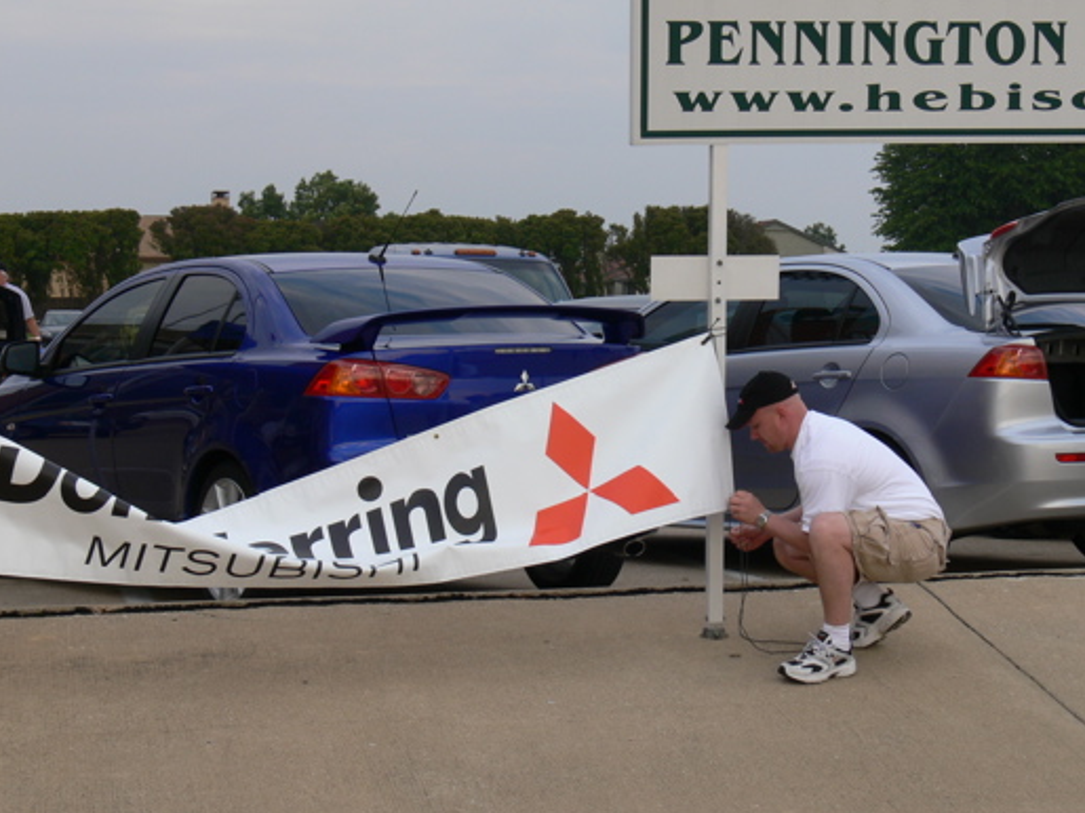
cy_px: 383
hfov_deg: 22.5
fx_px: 2726
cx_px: 655
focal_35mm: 87
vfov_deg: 17.0
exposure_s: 1/125
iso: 80
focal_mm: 14.8
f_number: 5.6
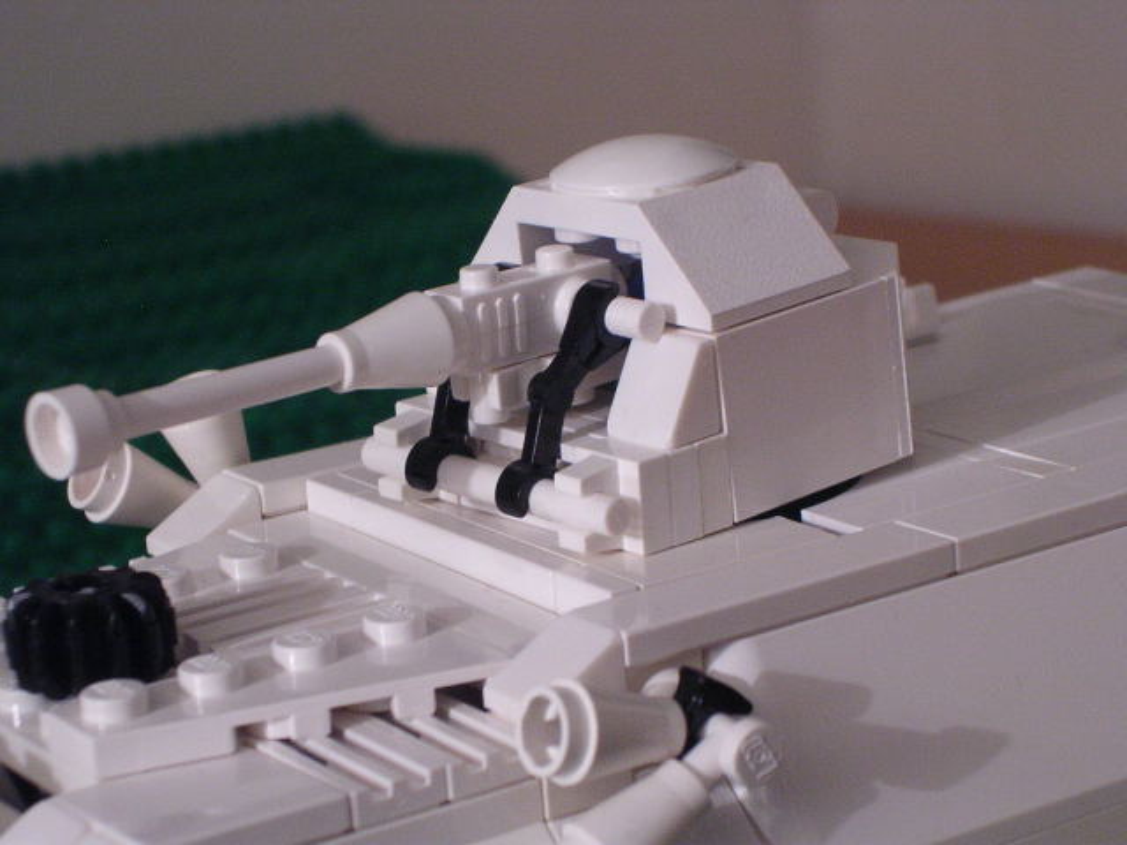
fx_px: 3744
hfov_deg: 17.1
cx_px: 564
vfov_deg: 12.9
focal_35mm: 115
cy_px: 422
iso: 400
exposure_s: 1/1.1
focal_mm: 17.4
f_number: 4.9
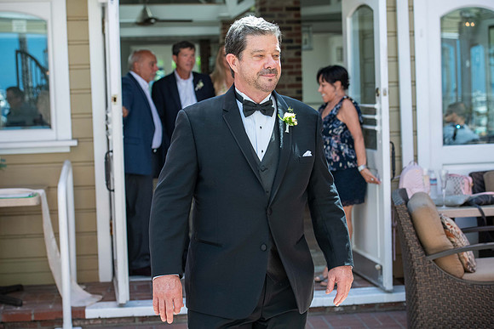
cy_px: 164
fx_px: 961
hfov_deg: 28.8
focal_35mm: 70
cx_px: 247
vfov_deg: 19.5
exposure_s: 1/640
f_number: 4.5
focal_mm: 70
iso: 640
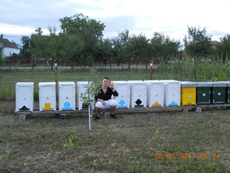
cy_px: 86
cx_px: 115
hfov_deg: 45.7
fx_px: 273
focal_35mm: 41
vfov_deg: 35.2
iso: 125
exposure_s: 1/30
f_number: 3.1
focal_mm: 6.72
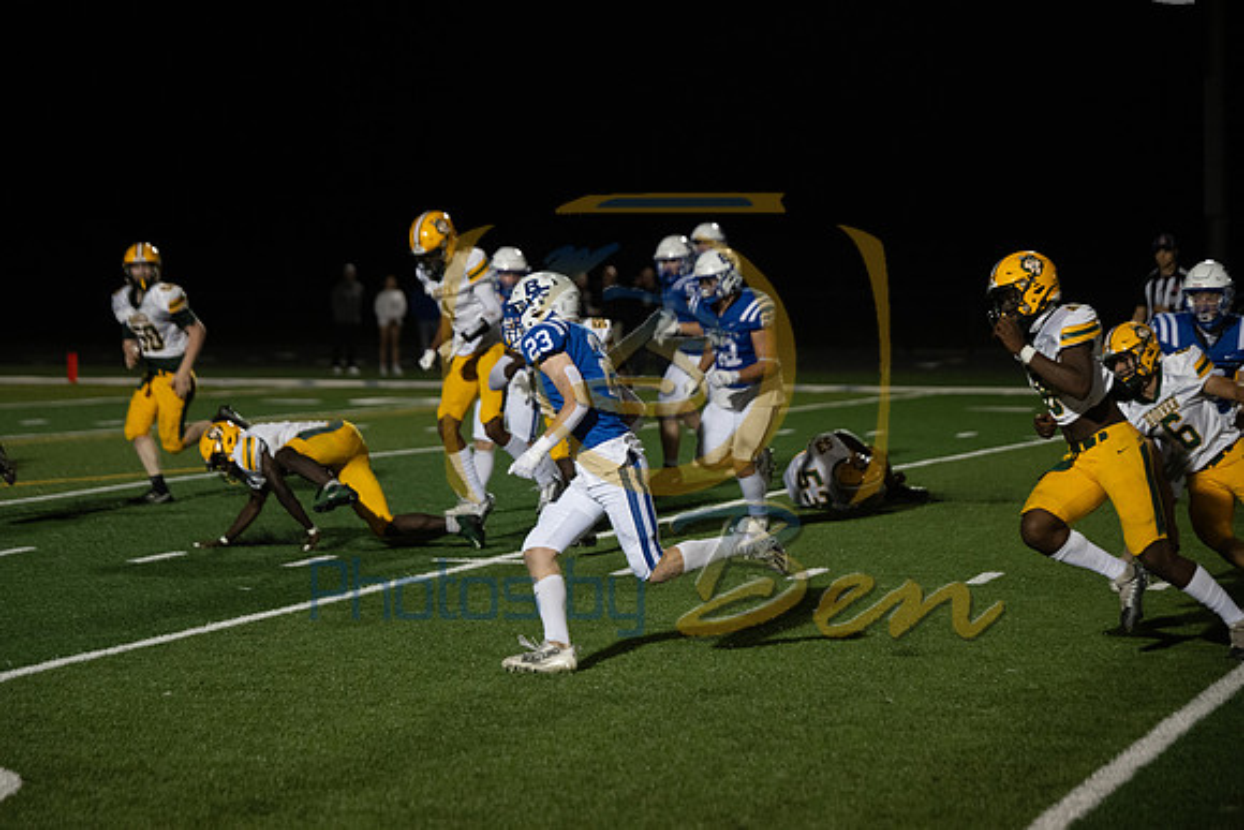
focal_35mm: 103
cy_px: 415
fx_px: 3560
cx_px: 622
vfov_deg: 13.3
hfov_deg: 19.8
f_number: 2.8
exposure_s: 1/1250
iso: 3200
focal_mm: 103
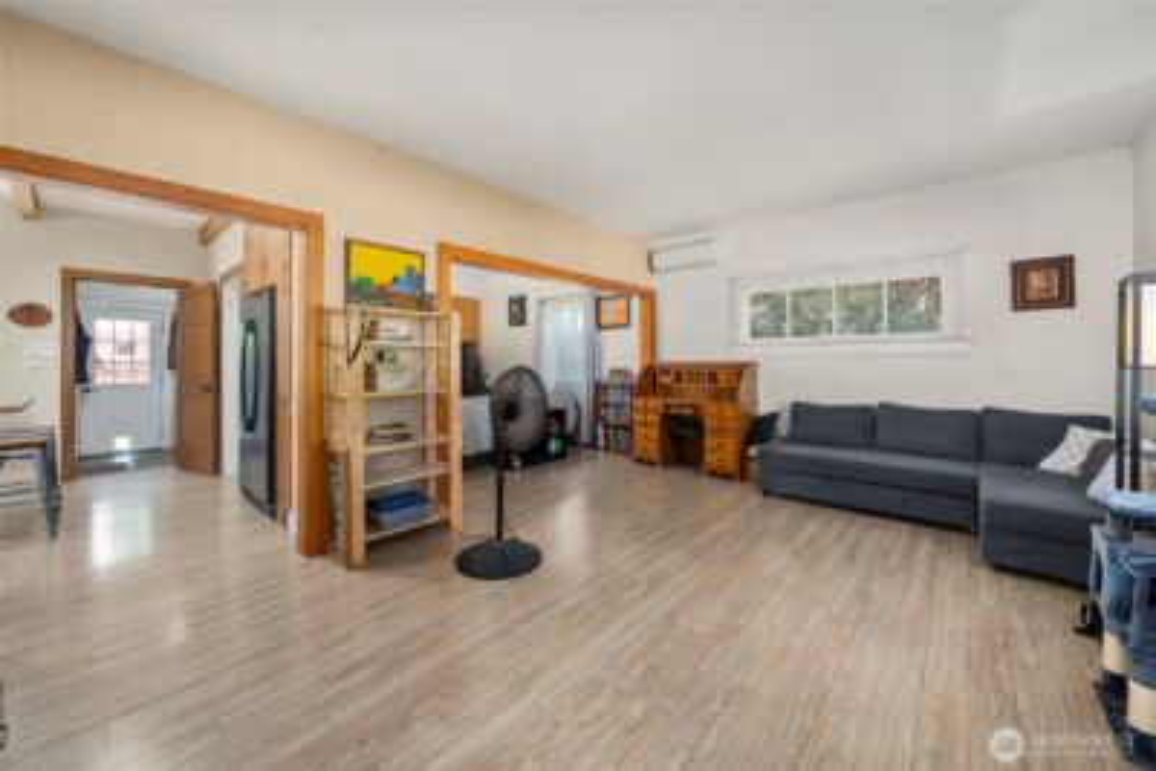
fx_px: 418
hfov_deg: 108.3
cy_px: 386
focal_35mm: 13
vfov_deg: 85.5
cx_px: 578
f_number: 7.1
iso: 640
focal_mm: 13
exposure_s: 1/60
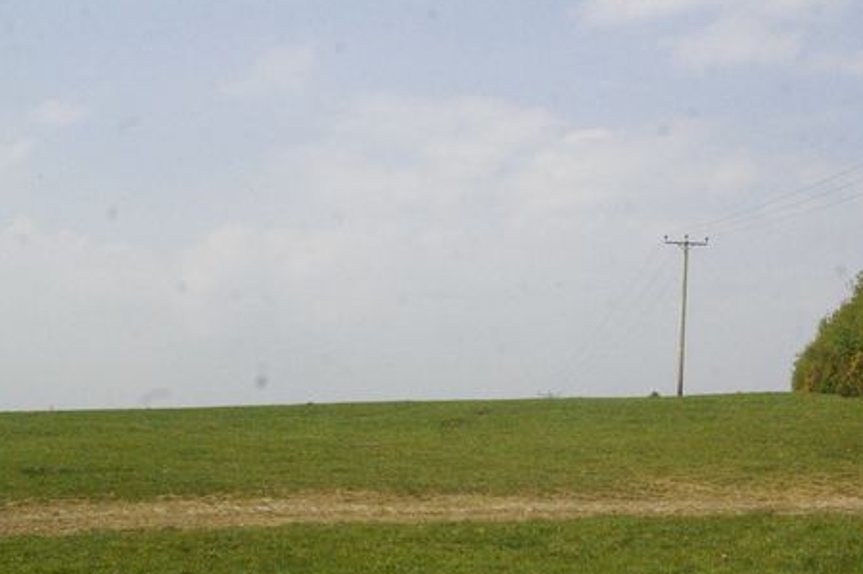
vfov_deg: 26.4
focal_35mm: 50
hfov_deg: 39.5
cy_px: 467
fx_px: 1197
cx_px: 502
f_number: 13
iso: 3200
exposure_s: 1/3000
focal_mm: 20
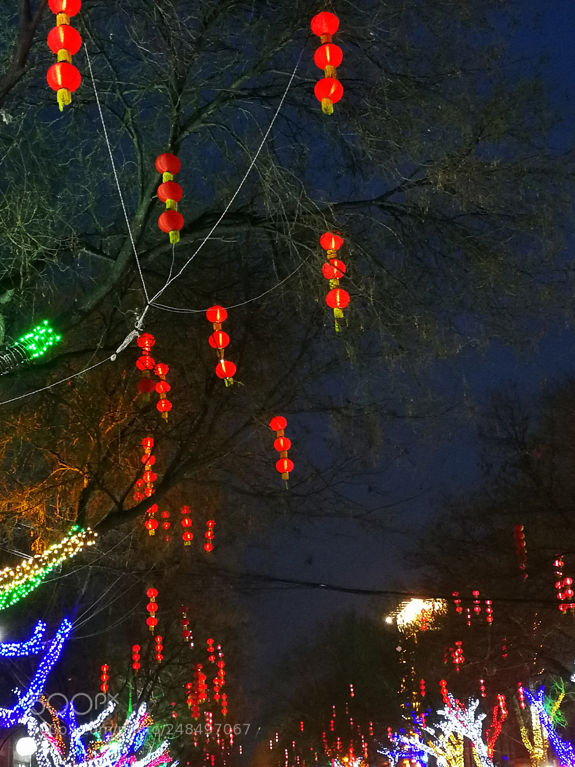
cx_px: 288
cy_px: 384
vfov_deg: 35.5
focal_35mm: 54
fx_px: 1196
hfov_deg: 27.0
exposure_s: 1/16.7
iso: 640
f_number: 2.2
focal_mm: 3.95
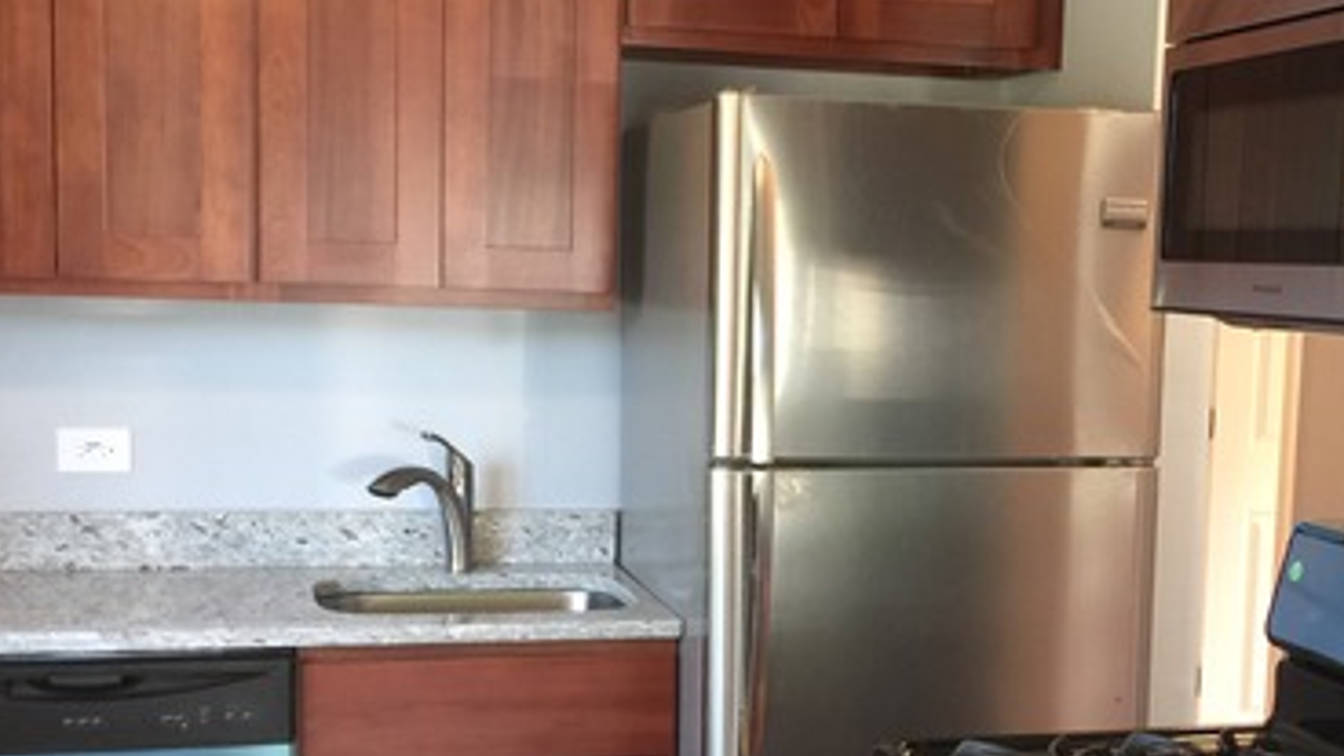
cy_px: 522
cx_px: 844
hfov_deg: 37.6
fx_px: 1960
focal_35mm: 55
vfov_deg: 21.7
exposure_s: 1/15
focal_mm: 4.15
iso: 50
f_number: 2.2
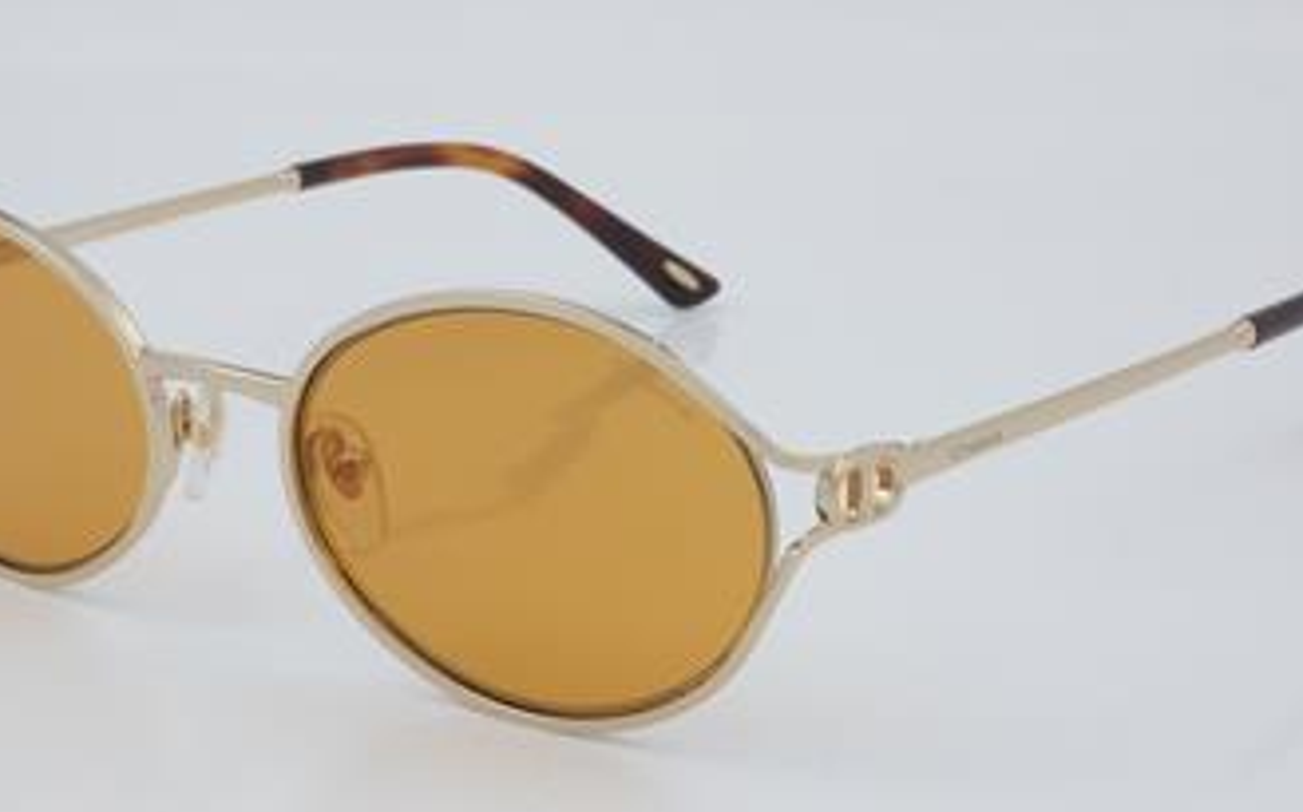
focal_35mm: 93
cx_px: 590
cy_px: 452
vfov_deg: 14.0
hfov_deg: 22.3
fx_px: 3300
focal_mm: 50
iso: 100
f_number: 32
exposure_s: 1/3
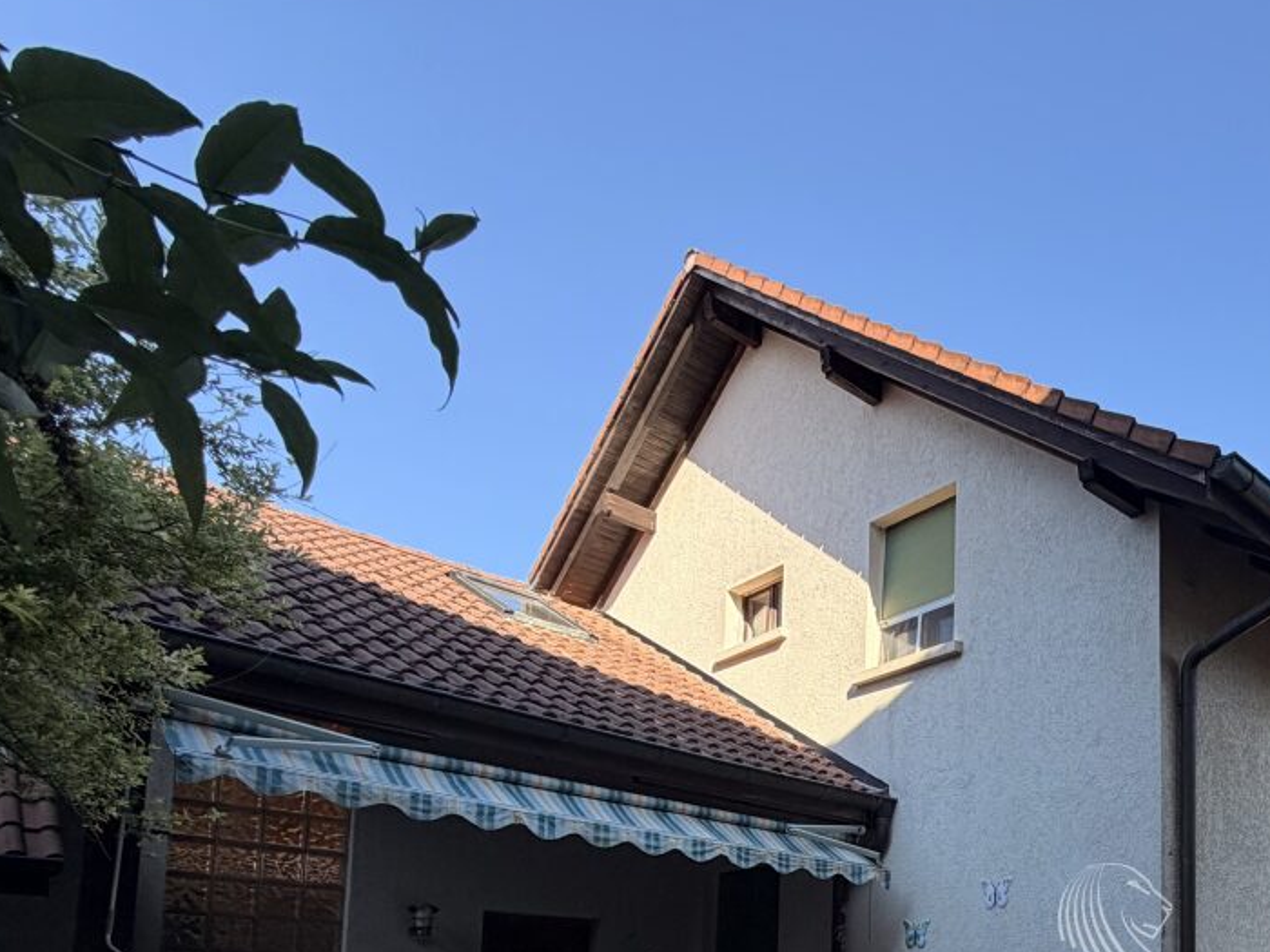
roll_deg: +0.2
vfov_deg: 43.5
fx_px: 1027
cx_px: 1116
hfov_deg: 55.9
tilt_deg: +5.9
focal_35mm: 28
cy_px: 925
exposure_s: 1/502
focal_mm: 2.22
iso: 64
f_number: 2.2
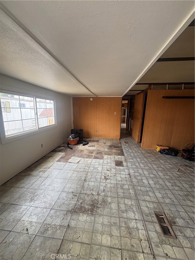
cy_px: 130
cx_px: 98
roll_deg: +0.0
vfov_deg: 102.1
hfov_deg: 85.7
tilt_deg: -11.0
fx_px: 105
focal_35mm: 14
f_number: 2.2
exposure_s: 1/99
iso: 100
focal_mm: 2.22
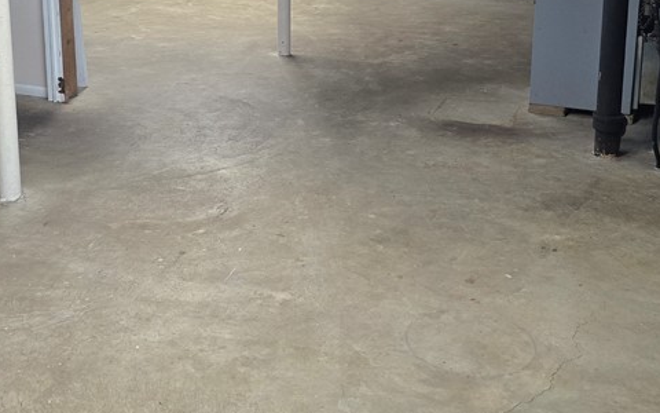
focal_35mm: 52
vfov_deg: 24.2
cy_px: 48
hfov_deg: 38.6
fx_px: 935
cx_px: 249
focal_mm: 6.3
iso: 500
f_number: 1.7
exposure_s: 1/120
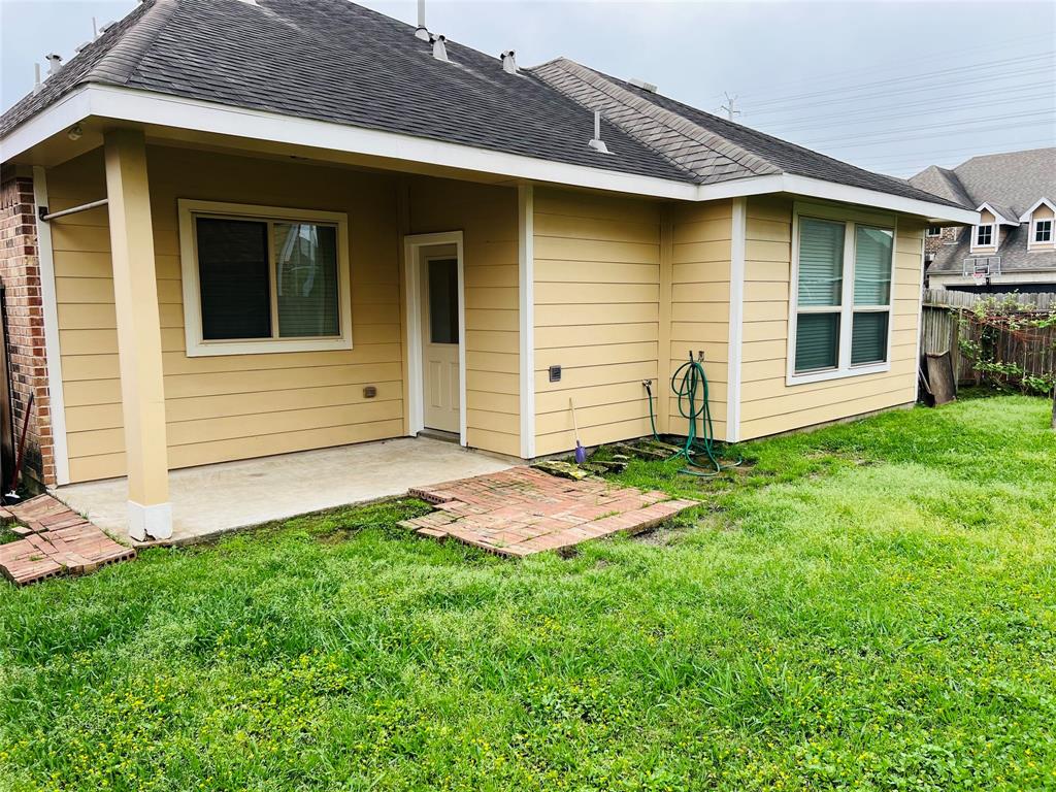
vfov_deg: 53.1
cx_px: 528
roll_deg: +0.5
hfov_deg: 67.3
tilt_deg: -6.6
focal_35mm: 26
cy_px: 396
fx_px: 793
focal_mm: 5.7
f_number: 1.5
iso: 50
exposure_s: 1/502
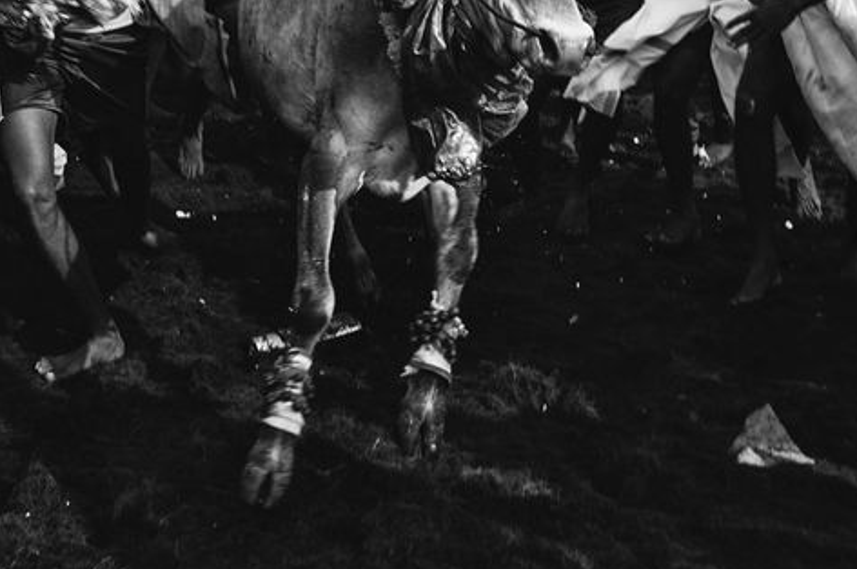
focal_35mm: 61
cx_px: 419
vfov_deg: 22.0
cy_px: 145
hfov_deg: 32.9
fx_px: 1450
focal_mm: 24
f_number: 5.6
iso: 400
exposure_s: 1/400
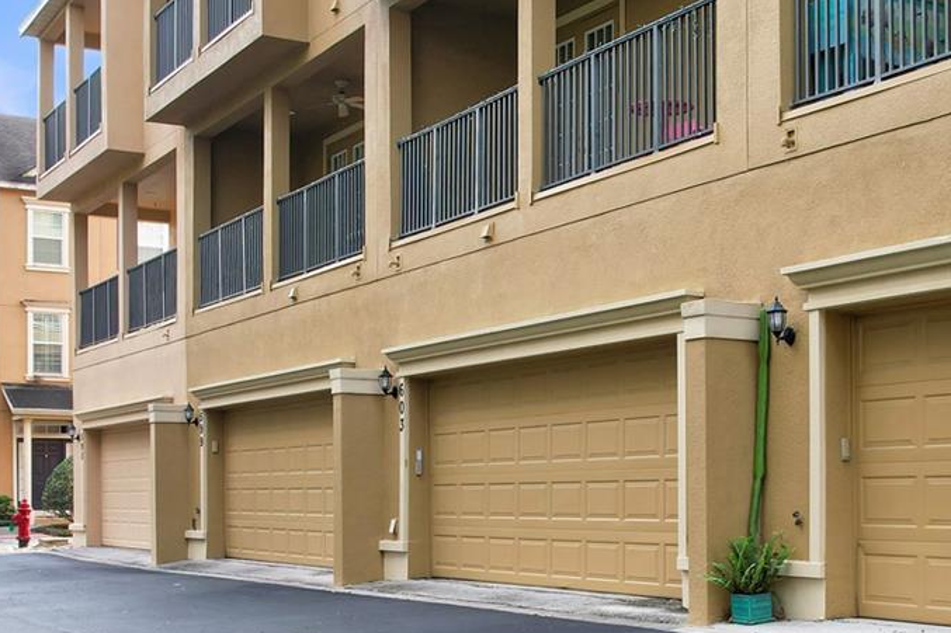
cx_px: 636
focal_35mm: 52
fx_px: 1373
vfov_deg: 25.7
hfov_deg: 37.8
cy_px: 476
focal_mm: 8.38
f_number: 2.8
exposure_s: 1/320
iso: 200
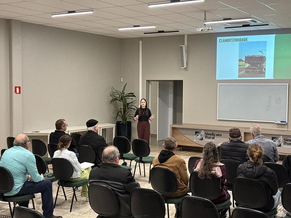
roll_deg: -0.4
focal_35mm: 52
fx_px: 437
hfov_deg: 36.8
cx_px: 146
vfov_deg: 28.0
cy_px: 109
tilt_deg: -2.4
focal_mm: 5.96
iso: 250
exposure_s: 1/40
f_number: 1.6
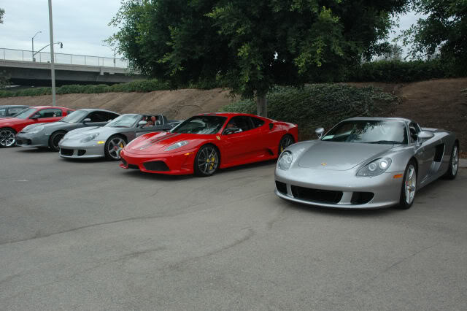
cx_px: 234
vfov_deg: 39.9
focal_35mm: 33
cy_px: 156
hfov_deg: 57.2
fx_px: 428
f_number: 8
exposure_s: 1/40
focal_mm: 22
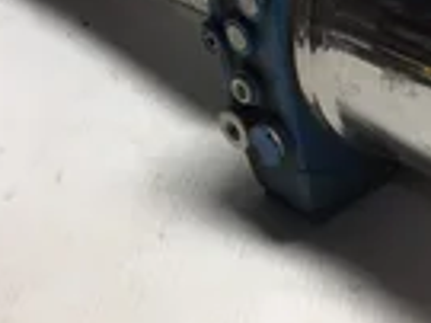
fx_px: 1144
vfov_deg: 15.0
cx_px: 552
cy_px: -144
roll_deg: -3.6
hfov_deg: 19.7
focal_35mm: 92
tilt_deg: -27.4
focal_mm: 3.3
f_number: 2.4
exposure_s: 1/120
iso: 25
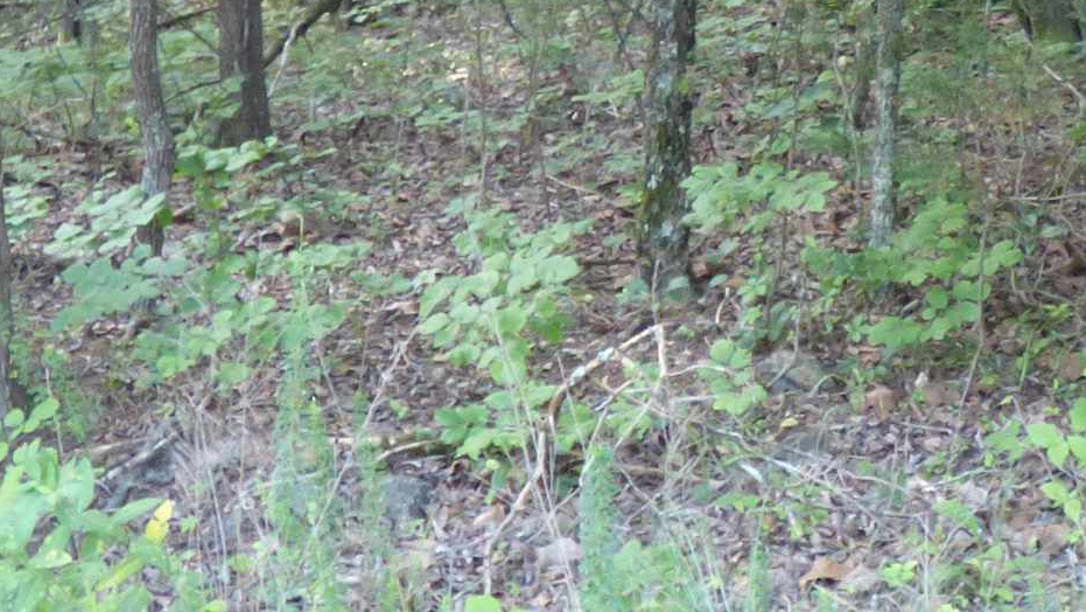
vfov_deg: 10.4
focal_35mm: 115
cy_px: -118
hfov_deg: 18.4
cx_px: 950
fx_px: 3312
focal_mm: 5.53
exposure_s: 1/50
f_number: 3.3
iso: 400
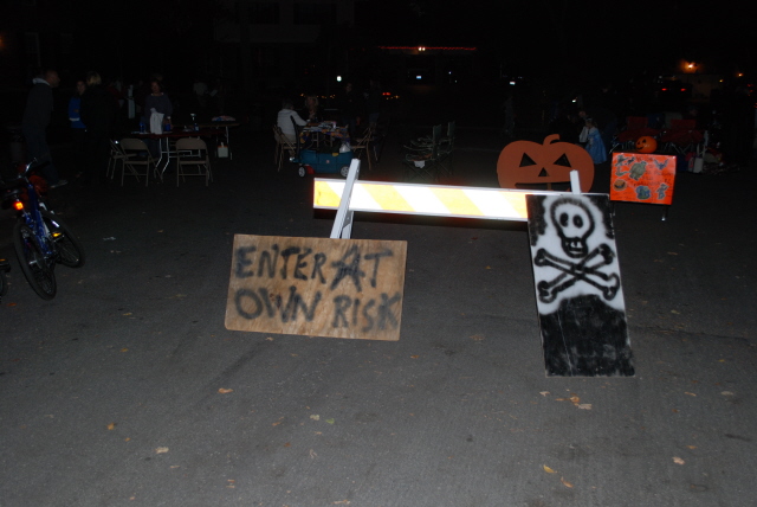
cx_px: 378
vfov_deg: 34.3
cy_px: 254
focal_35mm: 39
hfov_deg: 49.5
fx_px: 821
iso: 250
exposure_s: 1/60
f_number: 4.2
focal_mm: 26
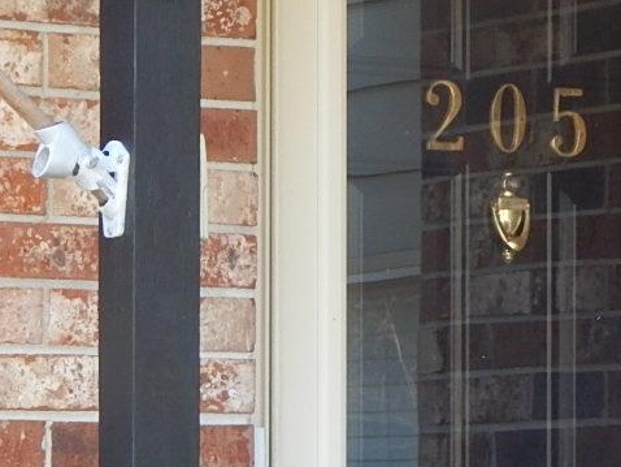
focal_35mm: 251
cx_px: 635
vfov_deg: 5.9
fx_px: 4505
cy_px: 559
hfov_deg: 7.8
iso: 125
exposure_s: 1/40
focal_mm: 13.5
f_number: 4.2
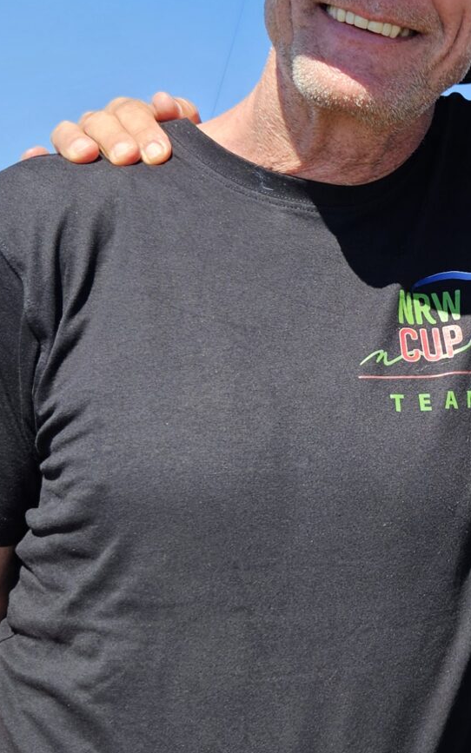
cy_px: 301
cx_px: 564
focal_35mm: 72
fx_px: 1478
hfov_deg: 17.3
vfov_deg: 28.5
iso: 32
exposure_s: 1/1002
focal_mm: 5.4
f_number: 1.8
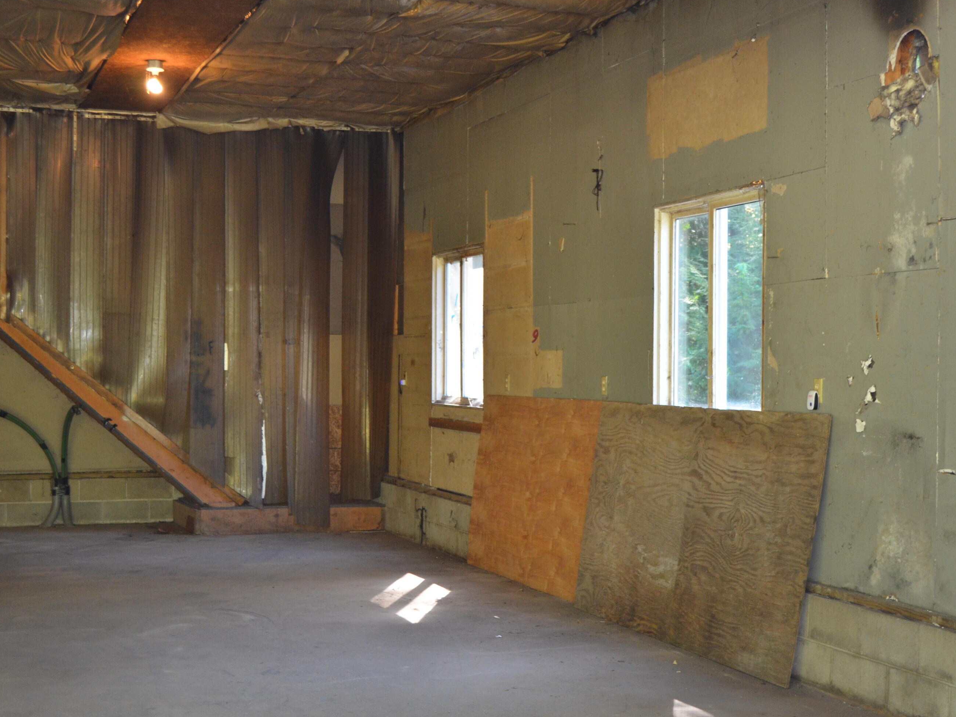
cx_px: 524
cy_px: 360
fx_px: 1464
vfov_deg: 27.5
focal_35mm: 53
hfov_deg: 36.1
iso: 1000
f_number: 4.8
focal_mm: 32
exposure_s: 1/60
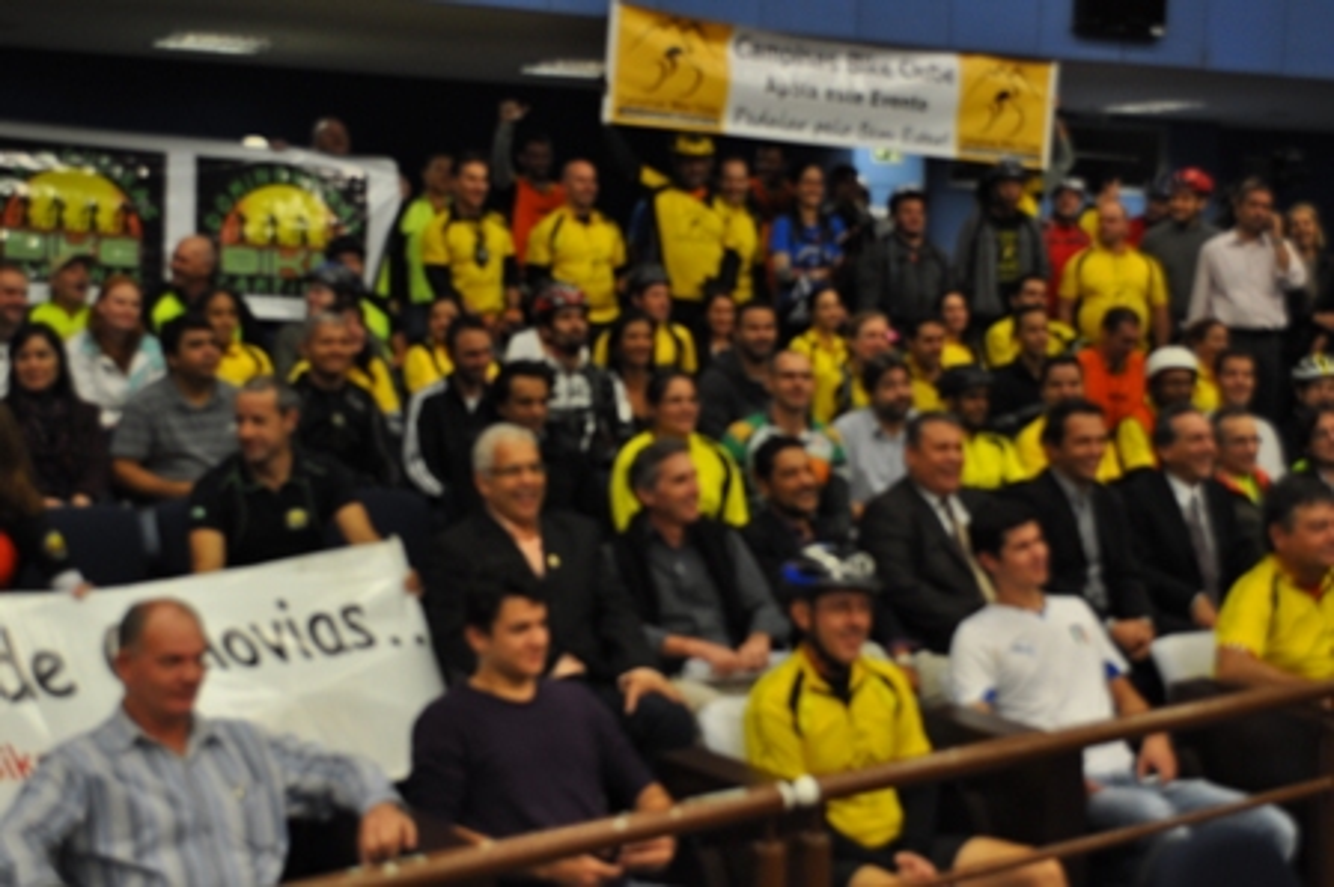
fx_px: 1777
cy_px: 444
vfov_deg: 28.0
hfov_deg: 41.1
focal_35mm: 48
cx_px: 667
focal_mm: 32
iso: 640
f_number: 4.8
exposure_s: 1/60
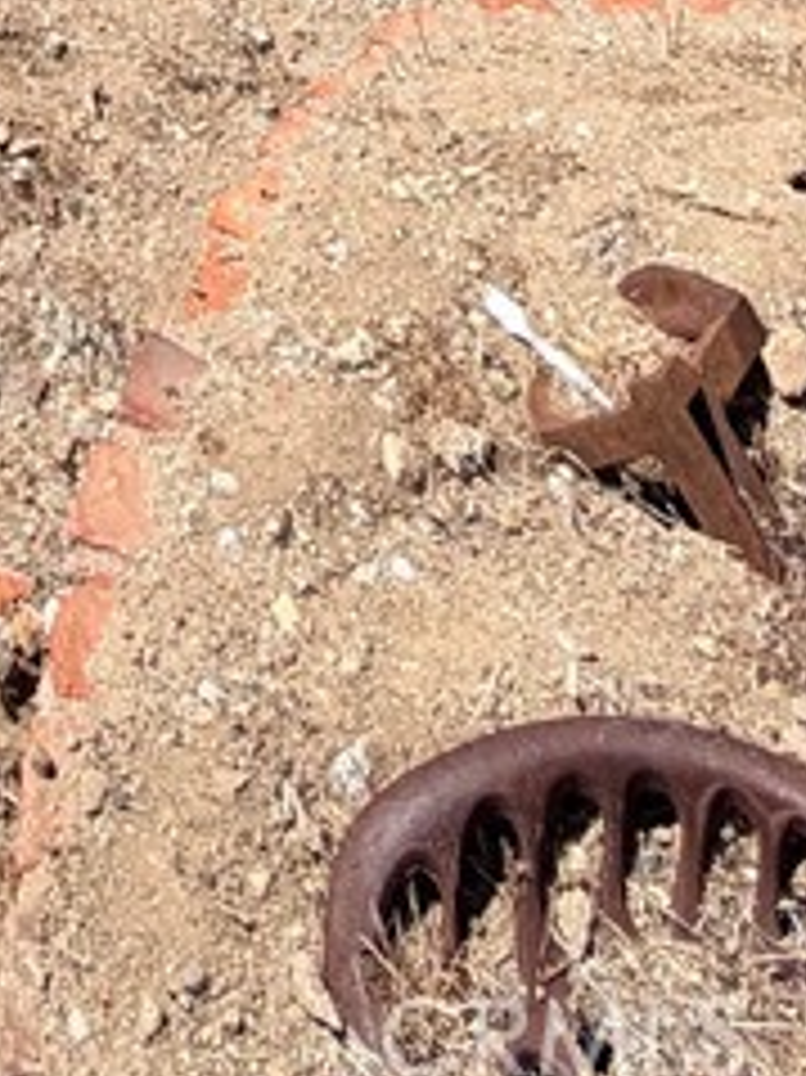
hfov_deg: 20.9
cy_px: -1202
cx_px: -392
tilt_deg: -4.3
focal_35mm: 60
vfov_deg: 17.9
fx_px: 1864
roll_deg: -1.9
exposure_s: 1/770
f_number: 2.2
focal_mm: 2.22
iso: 25
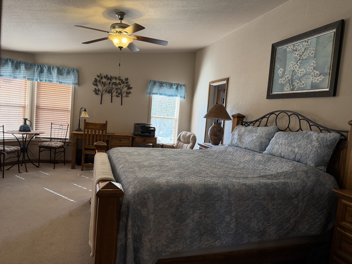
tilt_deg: -4.2
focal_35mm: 24
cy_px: 132
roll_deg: -3.3
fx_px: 244
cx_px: 176
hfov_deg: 71.6
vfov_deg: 56.8
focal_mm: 6.76
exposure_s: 1/85
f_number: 1.78
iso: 200
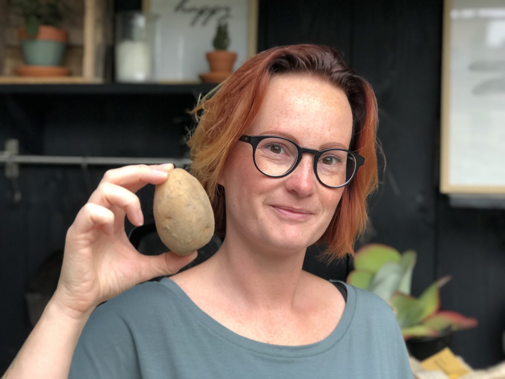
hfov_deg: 33.8
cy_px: 190
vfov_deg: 25.7
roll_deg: -0.3
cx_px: 252
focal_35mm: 57
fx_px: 832
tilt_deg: -5.4
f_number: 2.8
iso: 64
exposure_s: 1/60
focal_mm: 6.6
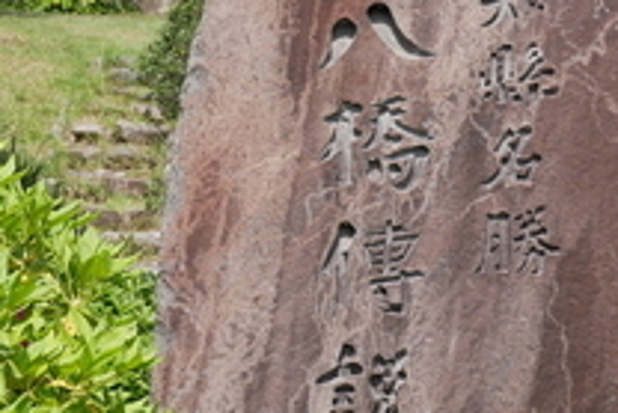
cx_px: -71
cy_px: 103
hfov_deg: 18.2
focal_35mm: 108
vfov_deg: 12.7
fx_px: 1855
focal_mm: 18
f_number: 7.1
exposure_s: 1/400
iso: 200
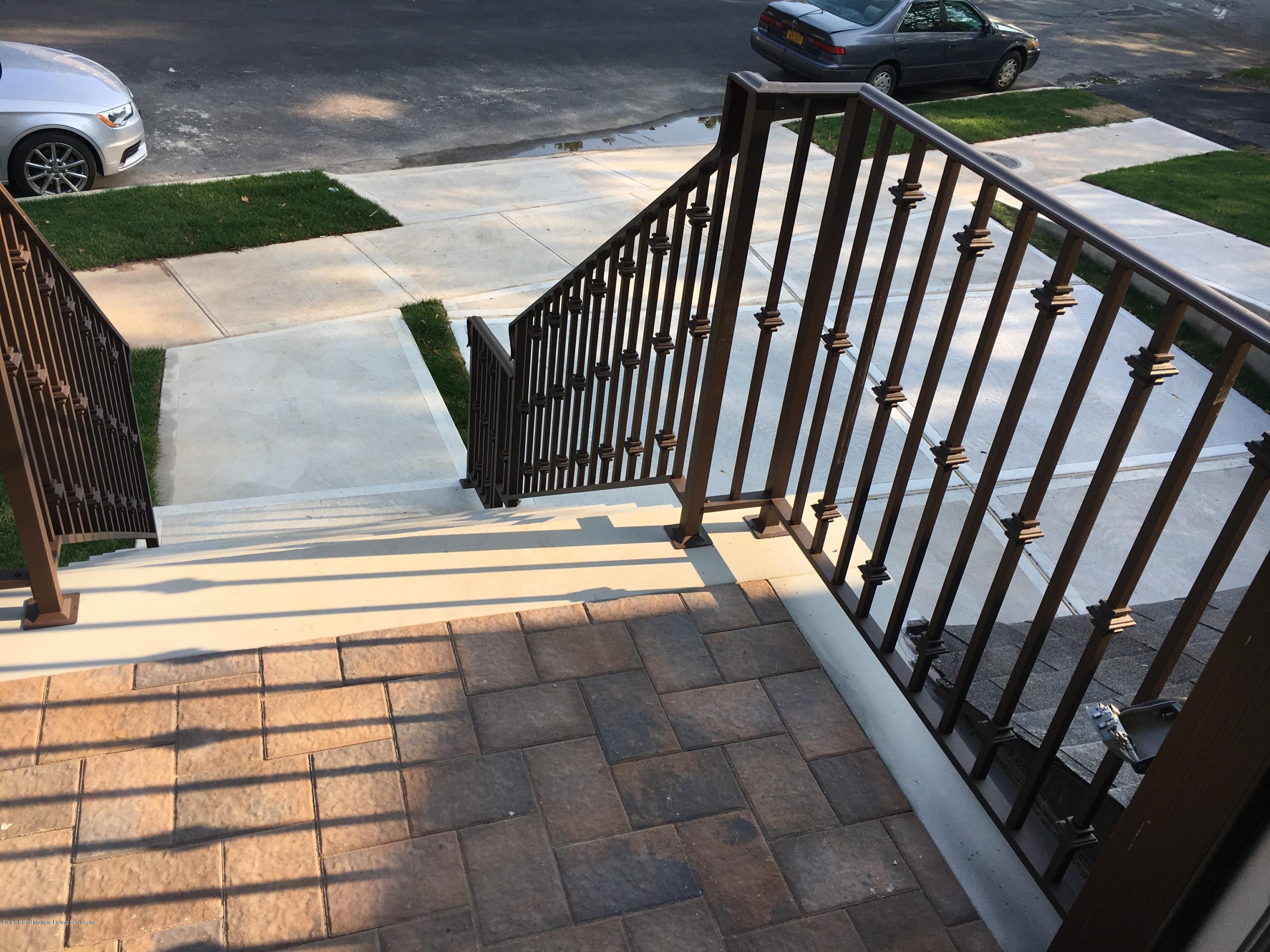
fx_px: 1064
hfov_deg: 61.7
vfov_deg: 48.2
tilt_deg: -34.1
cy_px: 476
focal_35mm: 29
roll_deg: -7.3
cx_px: 635
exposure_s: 1/475
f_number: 2.2
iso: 25
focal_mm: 4.15
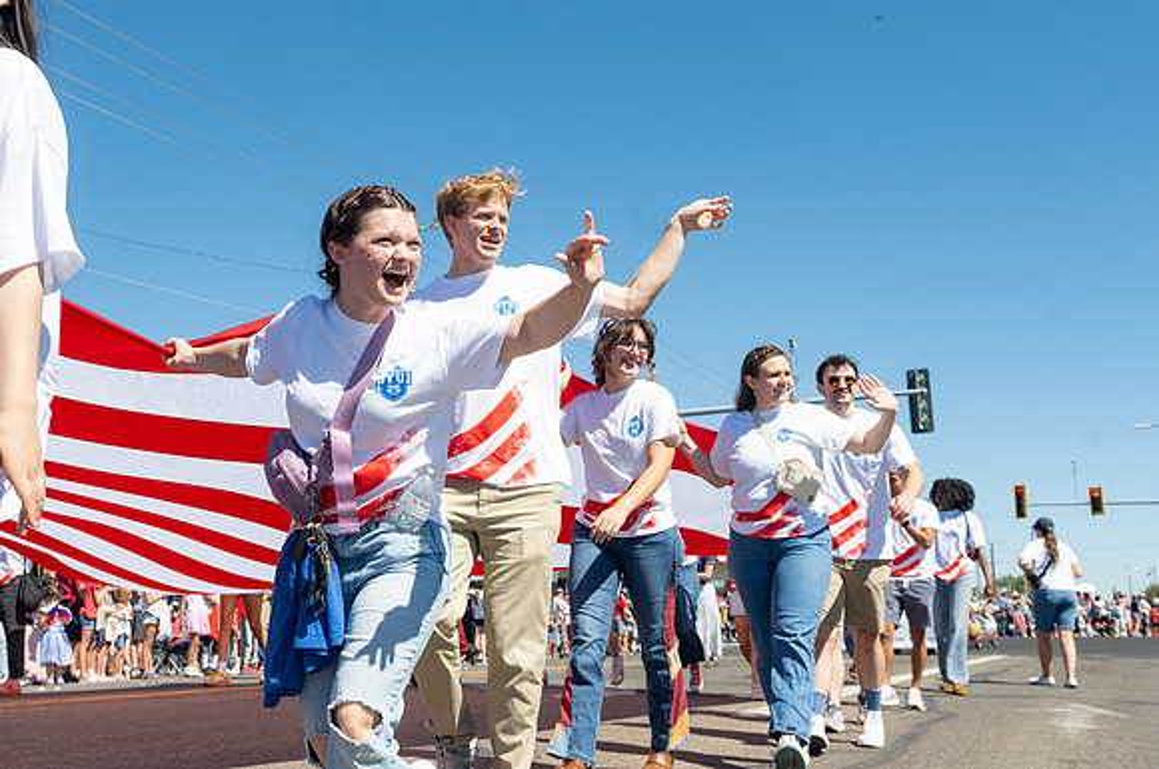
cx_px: 446
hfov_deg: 47.2
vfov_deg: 32.6
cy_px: 356
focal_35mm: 41
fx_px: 1314
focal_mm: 29
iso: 100
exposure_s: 1/500
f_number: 5.6
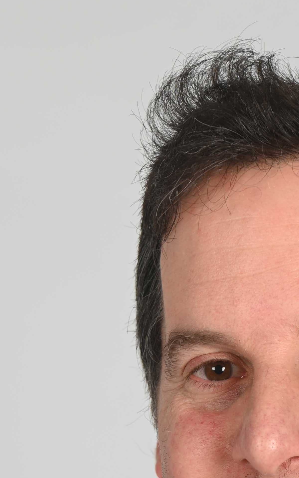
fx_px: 2933
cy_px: 555
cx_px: 366
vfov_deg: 9.2
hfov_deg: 5.8
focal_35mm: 225
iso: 125
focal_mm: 70
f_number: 7.1
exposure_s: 1/60
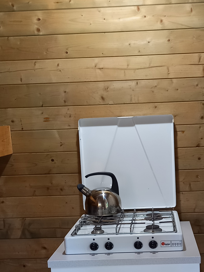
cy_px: 207
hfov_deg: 26.9
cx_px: 135
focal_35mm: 54
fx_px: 424
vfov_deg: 34.7
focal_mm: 4.65
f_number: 1.8
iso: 320
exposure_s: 1/33.3
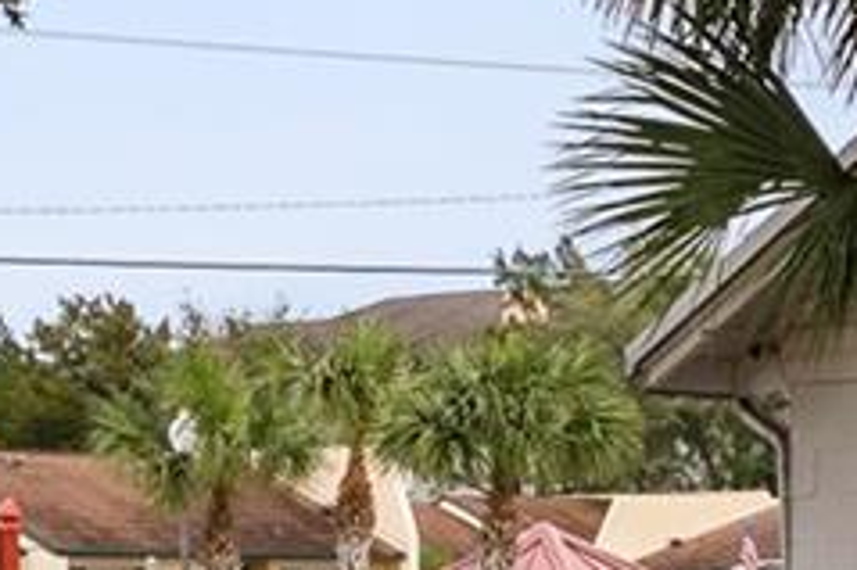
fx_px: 4948
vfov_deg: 6.6
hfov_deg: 8.9
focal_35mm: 208
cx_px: 2076
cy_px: 670
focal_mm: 31
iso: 80
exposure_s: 1/125
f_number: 8
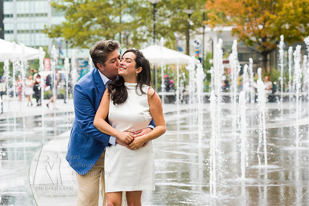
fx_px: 858
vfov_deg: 13.7
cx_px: 154
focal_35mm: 100
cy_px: 103
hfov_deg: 20.4
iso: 800
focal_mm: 100
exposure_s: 1/500
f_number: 5
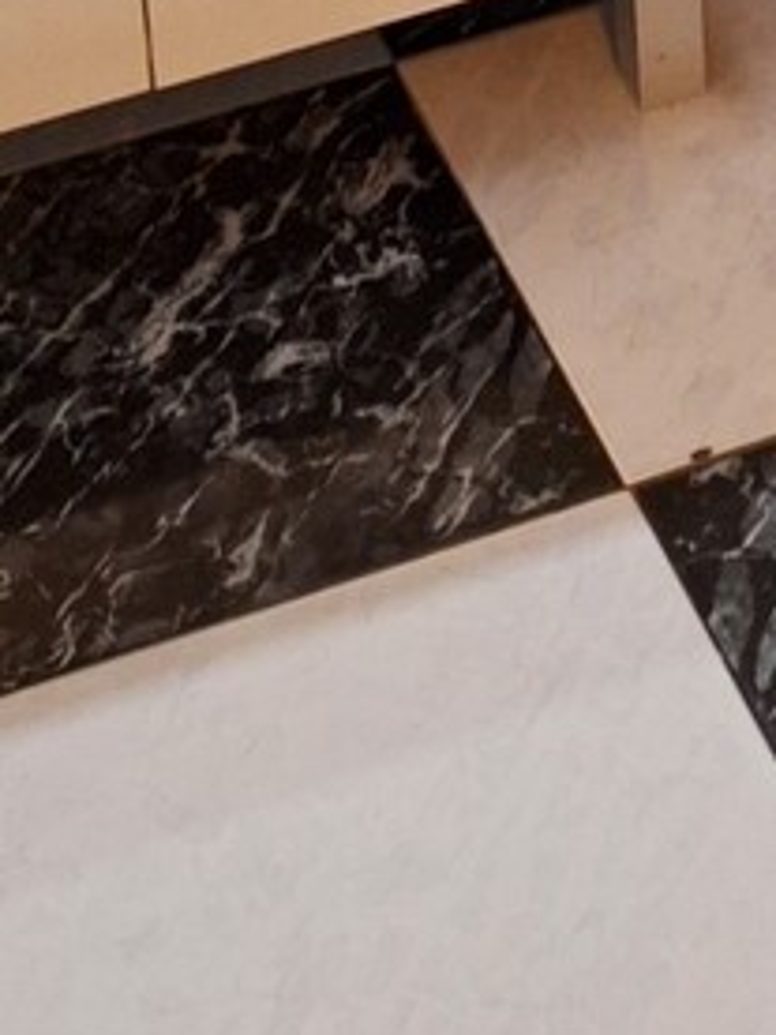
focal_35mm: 120
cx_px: 945
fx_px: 3587
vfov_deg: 13.2
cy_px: -1286
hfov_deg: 12.1
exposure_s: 1/20
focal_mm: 5.54
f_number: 1.8
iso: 400
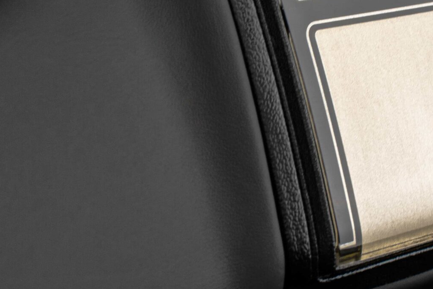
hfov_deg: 15.5
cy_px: 129
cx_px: 216
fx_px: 1591
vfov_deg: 10.4
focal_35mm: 132
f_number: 6.3
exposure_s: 1/100
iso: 500
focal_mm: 35
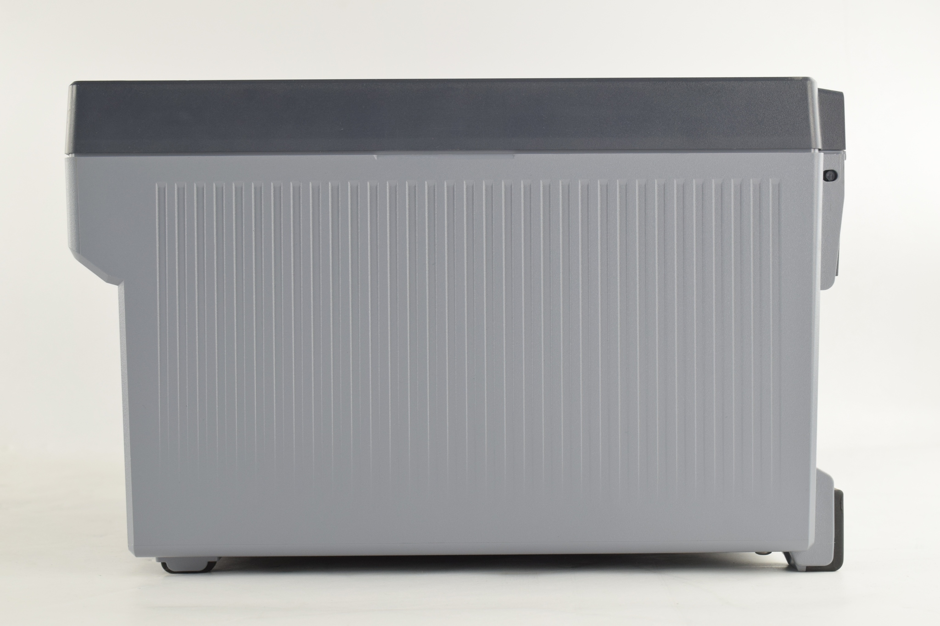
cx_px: 470
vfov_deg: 19.7
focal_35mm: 69
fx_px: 1801
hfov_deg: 29.2
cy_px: 313
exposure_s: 1/30
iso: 400
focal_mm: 46
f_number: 10
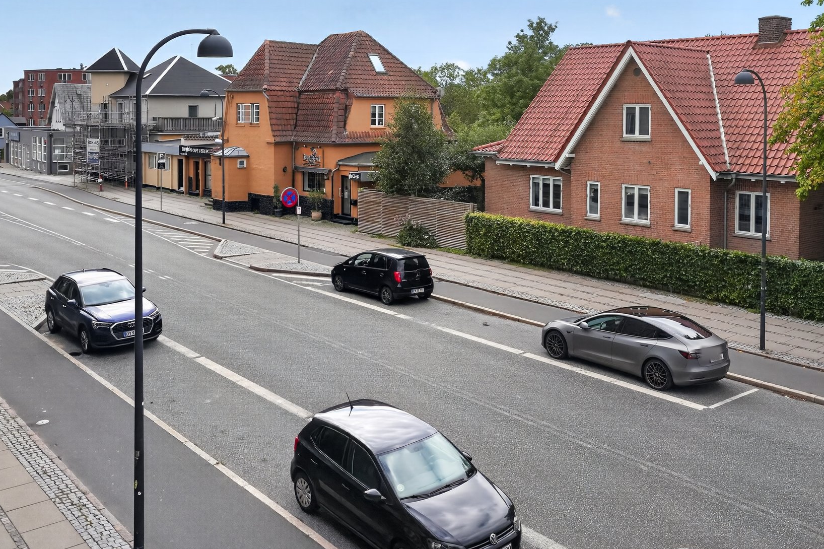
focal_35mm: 36
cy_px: 125
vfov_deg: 35.9
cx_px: 431
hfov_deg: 53.1
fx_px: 824
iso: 400
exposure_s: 1/500
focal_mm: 23
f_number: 8
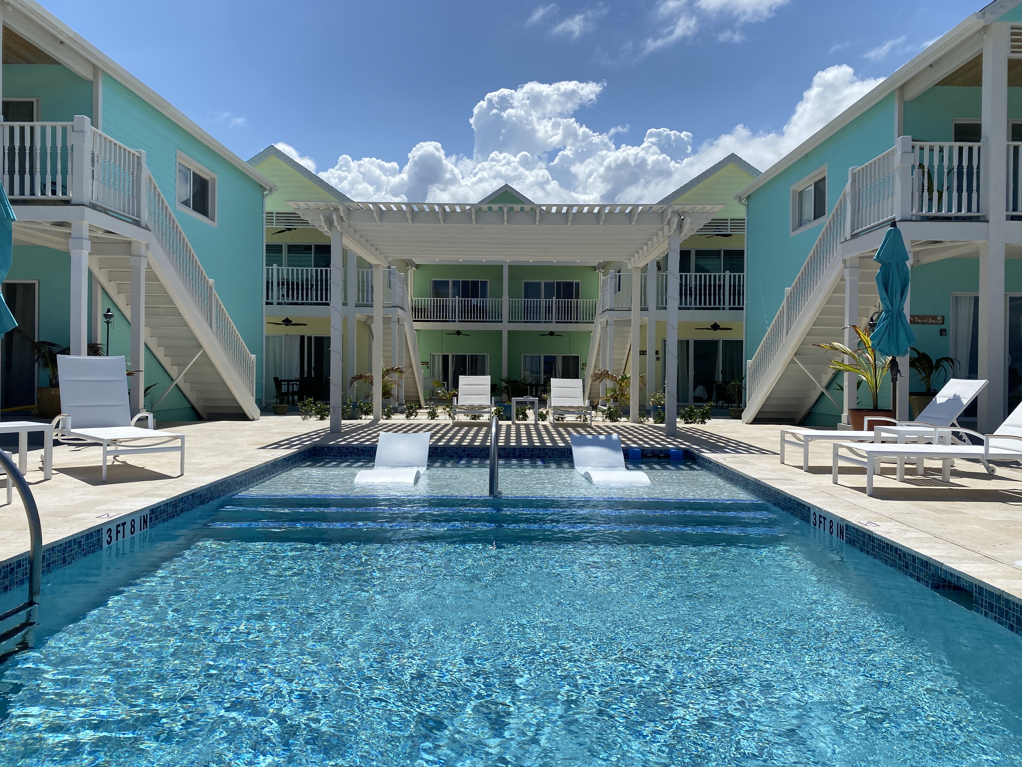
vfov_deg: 53.1
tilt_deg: -0.1
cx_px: 511
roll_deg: -0.1
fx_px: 768
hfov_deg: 67.3
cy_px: 384
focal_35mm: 26
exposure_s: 1/7246
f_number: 1.8
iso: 32
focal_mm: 4.25
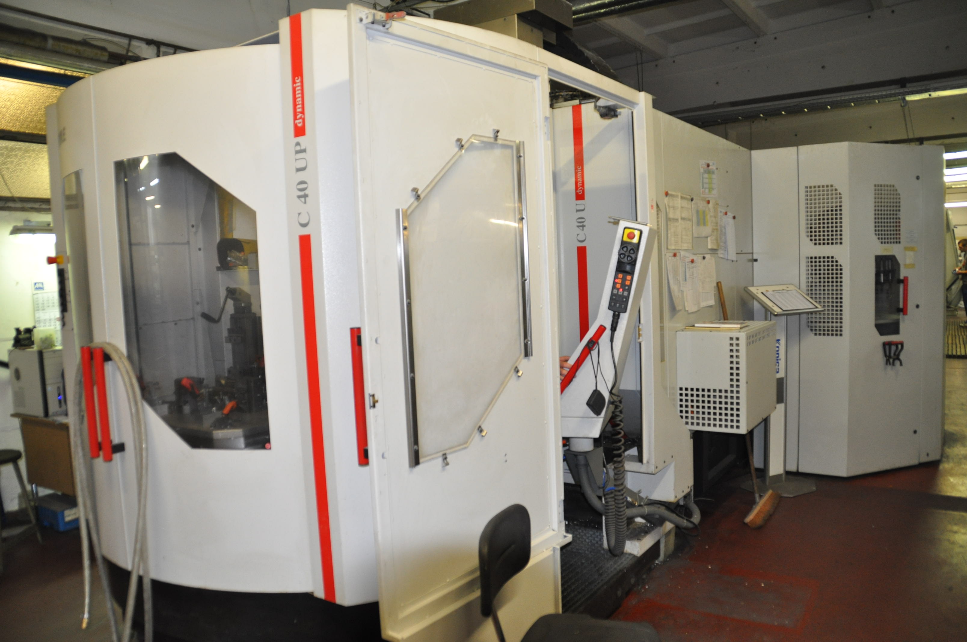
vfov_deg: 47.8
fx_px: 724
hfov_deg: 67.4
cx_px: 484
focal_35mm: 27
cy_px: 321
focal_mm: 18
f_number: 3.5
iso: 800
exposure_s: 1/60
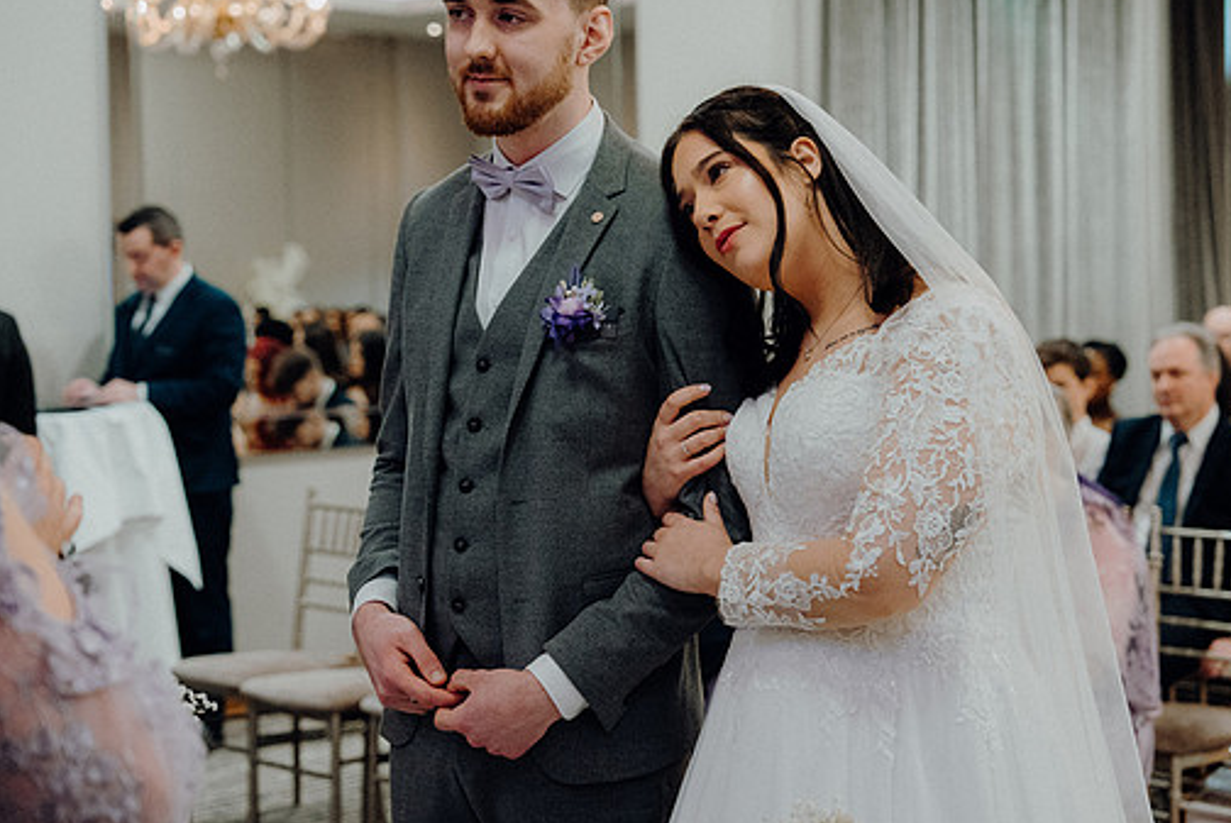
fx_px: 2361
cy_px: 402
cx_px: 706
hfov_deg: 29.2
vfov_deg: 19.8
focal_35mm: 69
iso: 5000
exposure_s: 1/200
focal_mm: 60
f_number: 3.5
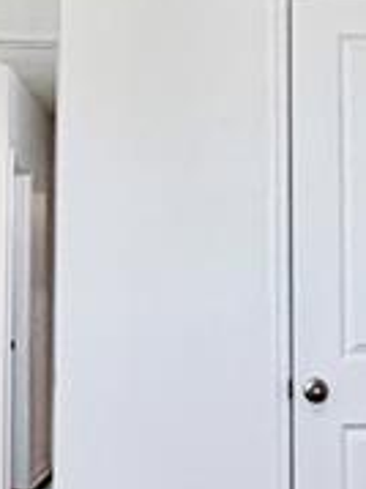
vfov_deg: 20.9
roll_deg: +0.1
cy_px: 205
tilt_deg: +5.4
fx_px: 1327
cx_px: 320
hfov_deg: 15.5
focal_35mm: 94
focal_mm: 2.22
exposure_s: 1/120
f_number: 2.2
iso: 160
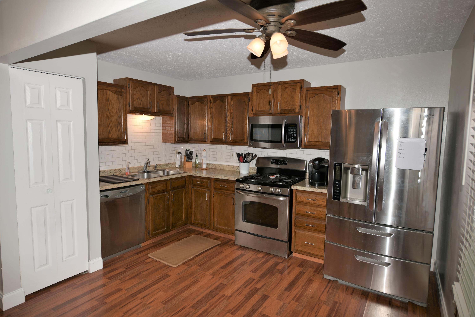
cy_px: 158
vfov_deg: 61.9
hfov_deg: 84.0
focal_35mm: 20
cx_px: 238
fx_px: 264
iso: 100
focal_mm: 20
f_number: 5
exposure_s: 1/125
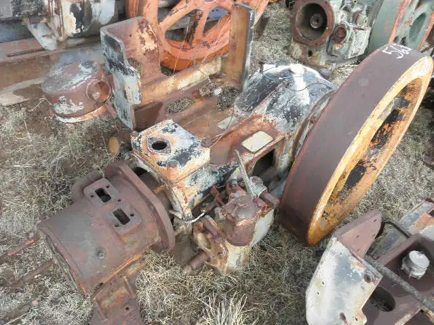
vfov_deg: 49.7
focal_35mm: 28
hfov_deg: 63.4
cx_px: 217
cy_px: 162
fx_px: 351
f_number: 3
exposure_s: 1/160
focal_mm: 5
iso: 64
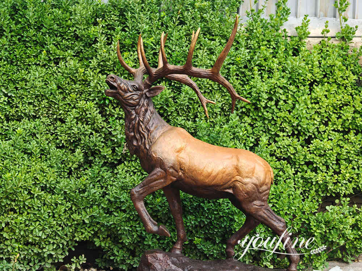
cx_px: 181
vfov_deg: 21.0
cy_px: 136
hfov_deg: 27.8
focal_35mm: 70
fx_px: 732
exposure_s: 1/258
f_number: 1.4
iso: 80
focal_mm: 16.53
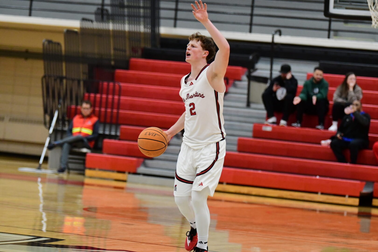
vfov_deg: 7.0
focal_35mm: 195
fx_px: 2047
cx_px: 189
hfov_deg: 10.5
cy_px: 126
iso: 6400
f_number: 2.8
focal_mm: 130
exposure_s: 1/1000
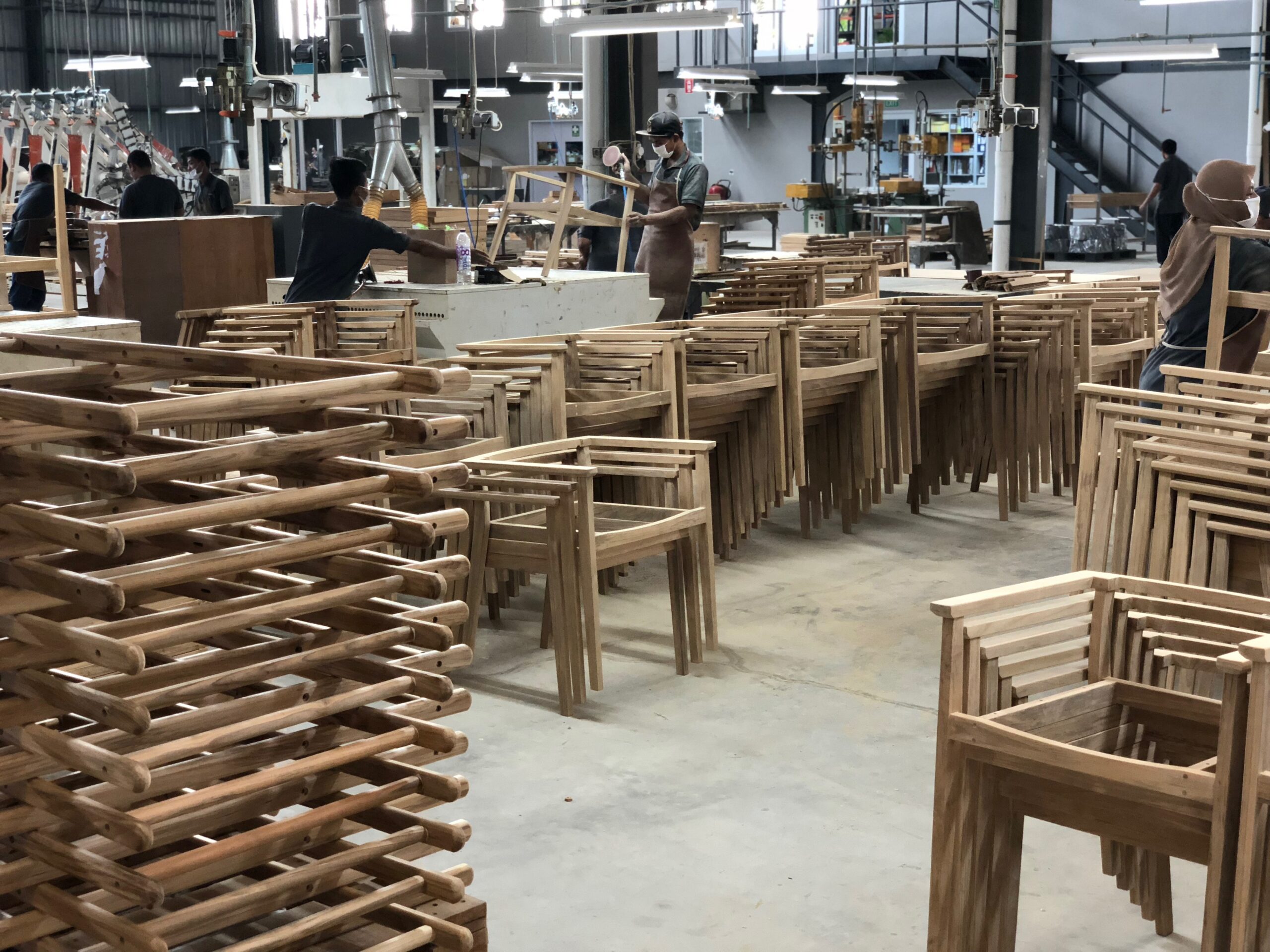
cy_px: 476
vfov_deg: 28.0
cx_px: 635
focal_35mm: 52
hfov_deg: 36.8
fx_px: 1908
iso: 125
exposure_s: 1/33
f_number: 2.4
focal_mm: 6
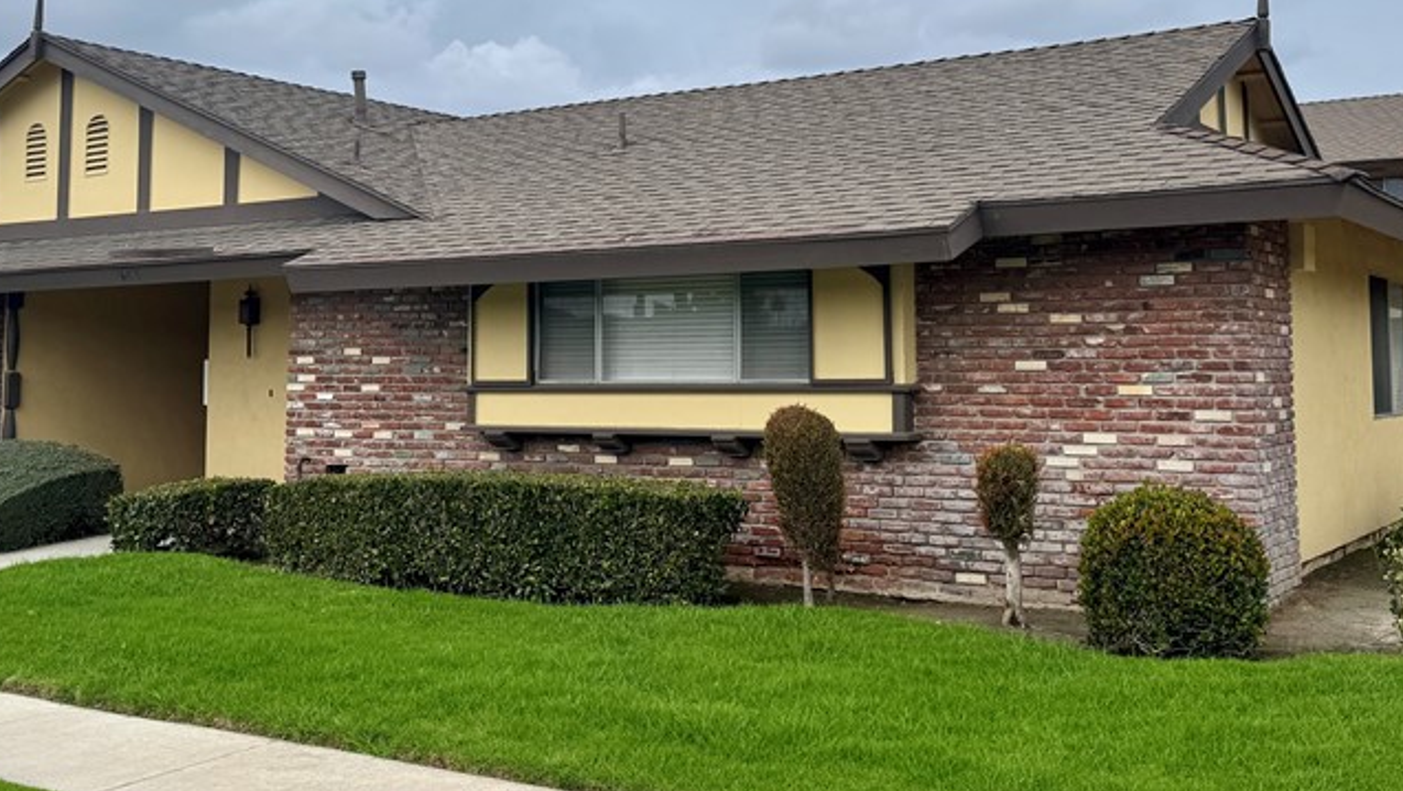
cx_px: 672
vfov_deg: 28.1
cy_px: 227
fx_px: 1563
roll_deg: -0.4
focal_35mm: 42
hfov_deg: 48.3
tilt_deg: +4.5
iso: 80
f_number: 1.78
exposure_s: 1/1193
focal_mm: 6.76
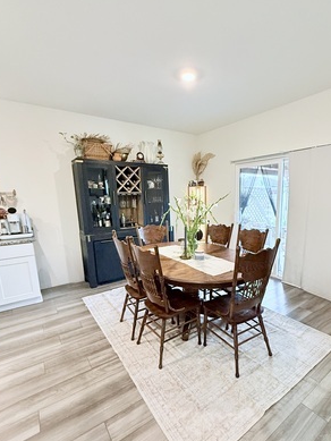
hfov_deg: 71.0
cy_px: 241
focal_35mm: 18
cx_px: 196
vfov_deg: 87.5
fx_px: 229
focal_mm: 2.22
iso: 500
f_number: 2.2
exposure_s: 1/60
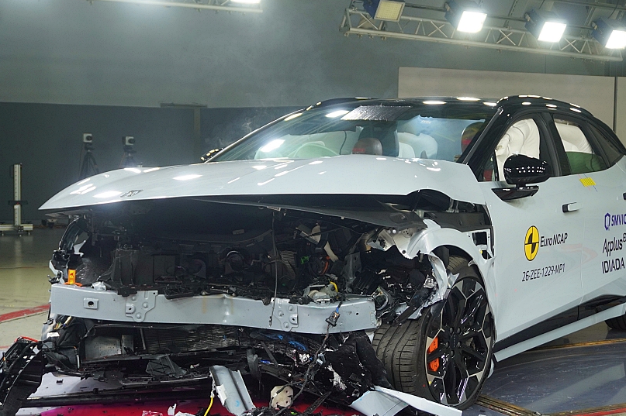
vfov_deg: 23.5
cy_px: 232
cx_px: 358
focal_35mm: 58
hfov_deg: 34.7
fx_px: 1001
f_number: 5
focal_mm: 31
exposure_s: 1/160
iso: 400
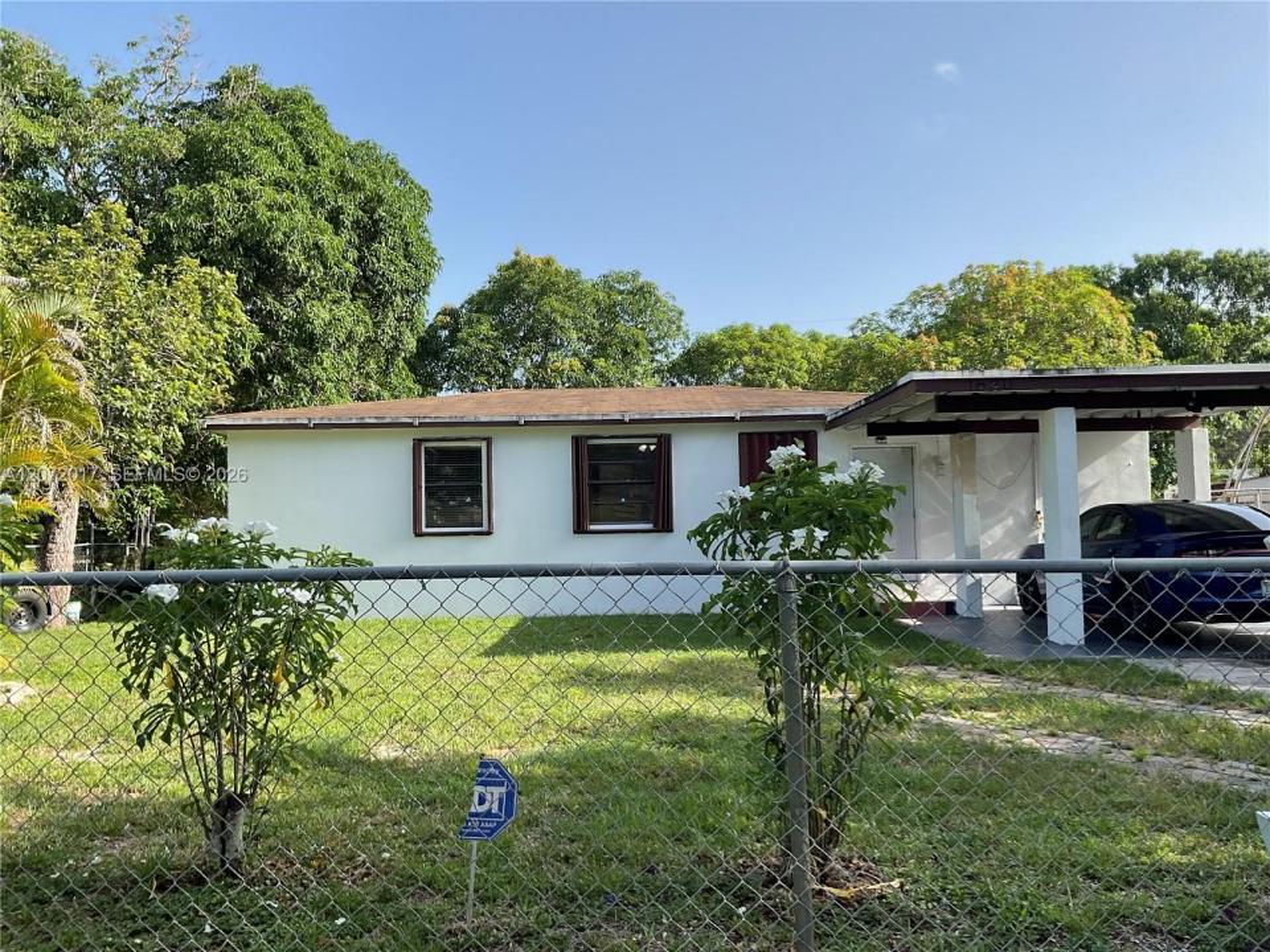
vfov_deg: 48.2
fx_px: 1064
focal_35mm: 29
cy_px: 476
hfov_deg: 61.7
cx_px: 635
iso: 16
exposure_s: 1/978
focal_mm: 3
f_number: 1.8
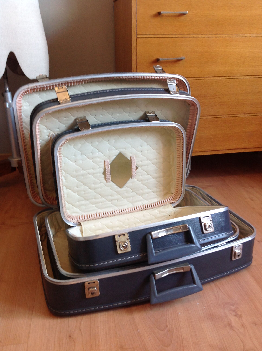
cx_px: 131
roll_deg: +1.4
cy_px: 176
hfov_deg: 40.6
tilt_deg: -22.7
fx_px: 354
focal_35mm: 35
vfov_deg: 52.7
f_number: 2.4
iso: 64
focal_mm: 4.28
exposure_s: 1/15
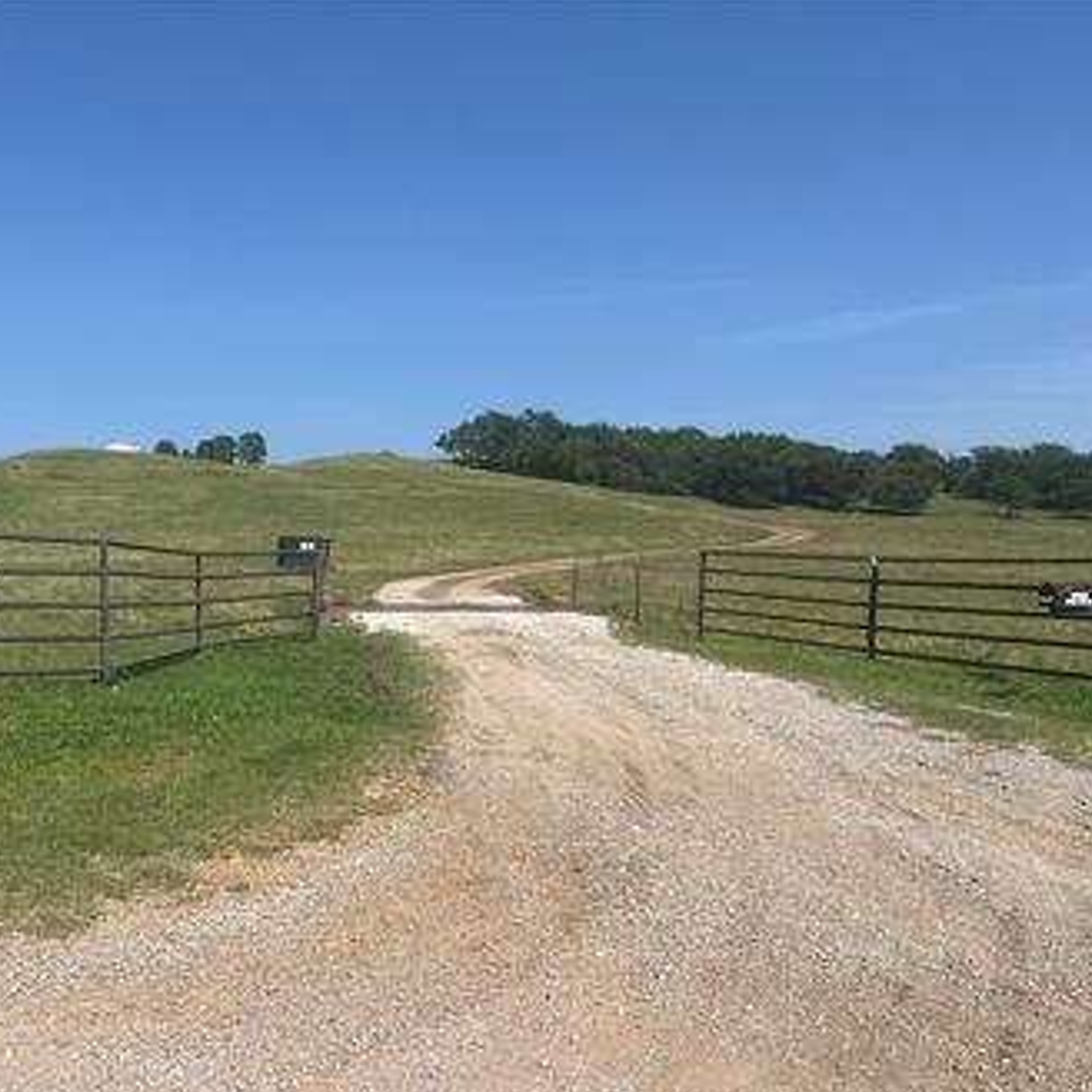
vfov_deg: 47.1
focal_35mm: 35
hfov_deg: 46.2
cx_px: 330
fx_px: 1249
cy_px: 621
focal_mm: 5.7
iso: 50
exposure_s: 1/6211
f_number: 1.5
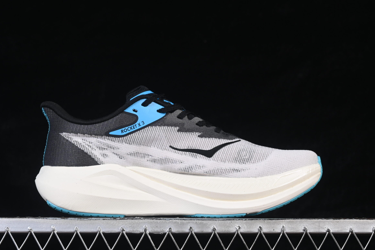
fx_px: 865
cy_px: 132
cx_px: 181
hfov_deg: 24.5
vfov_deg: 16.5
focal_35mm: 83
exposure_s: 1/80
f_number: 8
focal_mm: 50
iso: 160
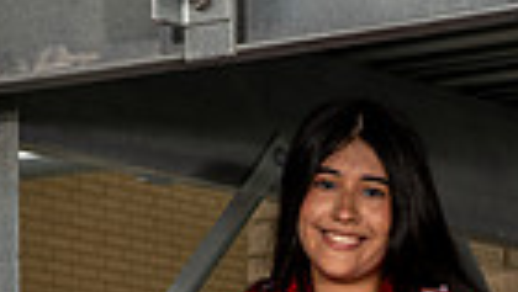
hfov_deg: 11.3
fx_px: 2598
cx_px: 411
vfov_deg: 6.1
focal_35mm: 189
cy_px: 761
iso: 200
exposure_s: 1/320
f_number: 7.1
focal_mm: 56
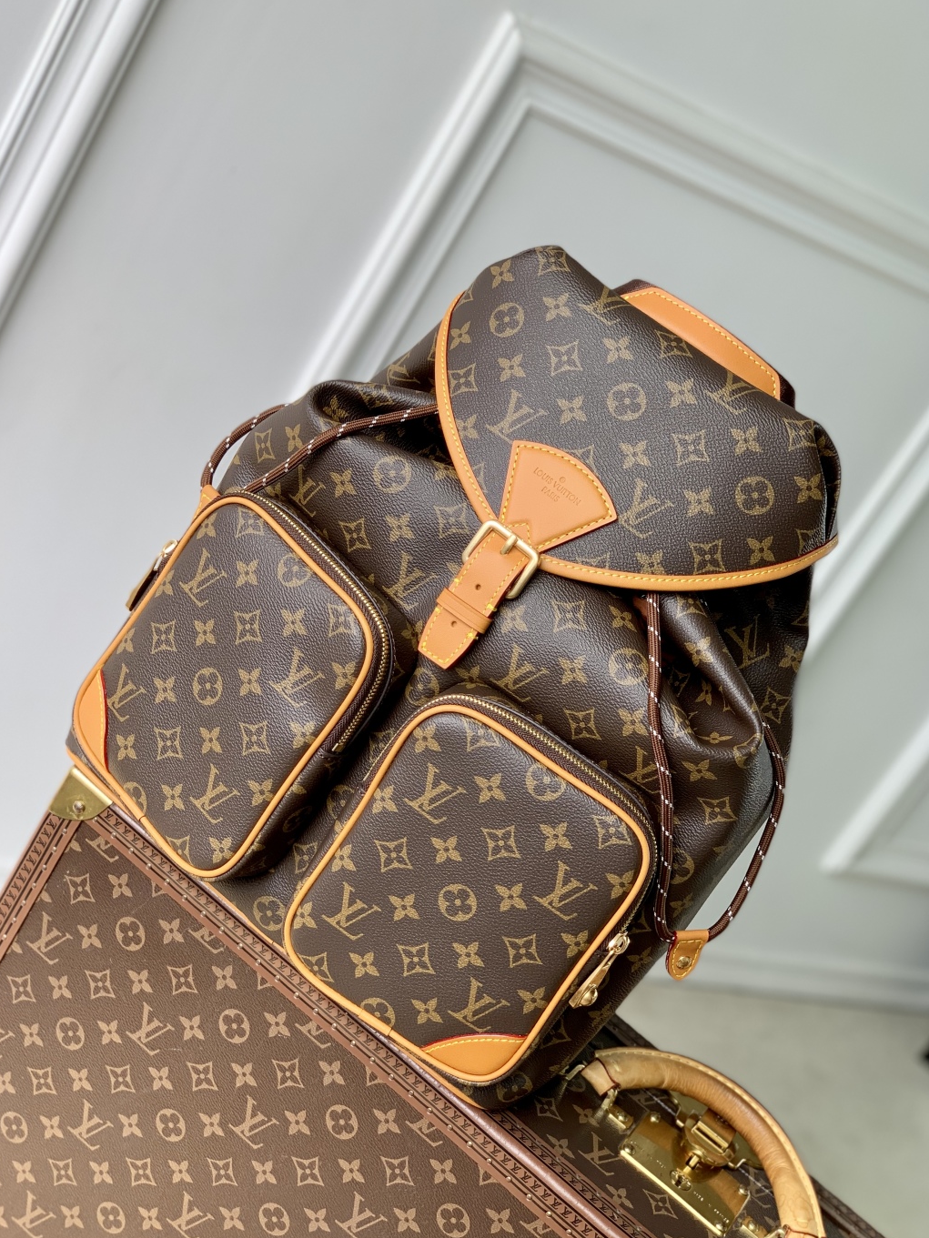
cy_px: 632
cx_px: 481
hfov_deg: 26.6
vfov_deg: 34.9
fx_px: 1968
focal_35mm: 55
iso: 16
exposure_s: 1/122
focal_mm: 6
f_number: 2.4
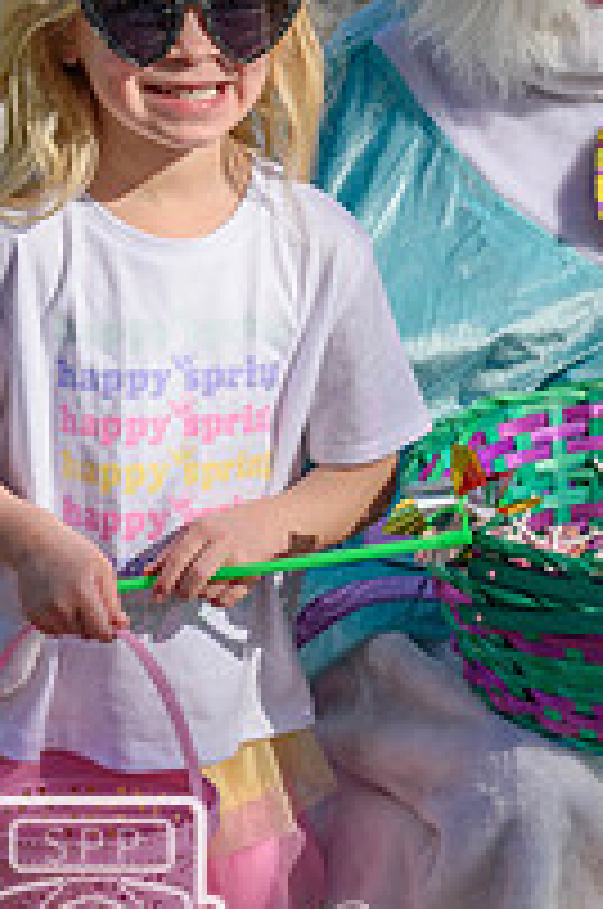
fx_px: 4386
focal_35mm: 174
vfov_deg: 11.8
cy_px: 252
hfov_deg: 7.8
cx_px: 585
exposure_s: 1/400
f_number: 10
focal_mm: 52
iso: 200
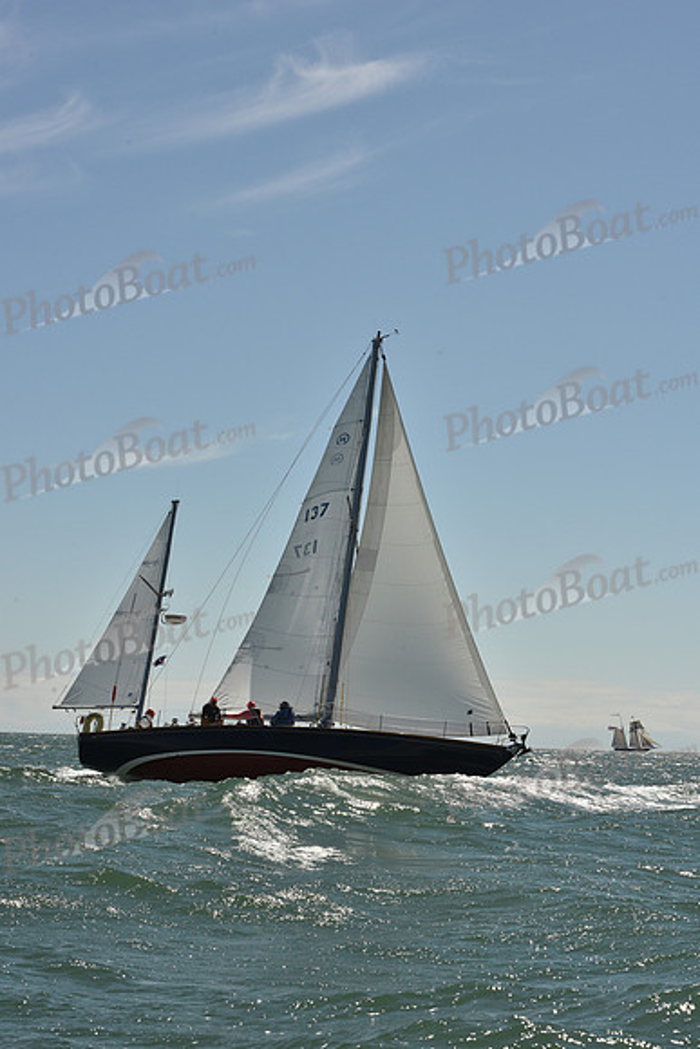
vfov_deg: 28.8
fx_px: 2040
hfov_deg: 19.5
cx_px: 350
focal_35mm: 70
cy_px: 524
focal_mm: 70
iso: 320
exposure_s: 1/800
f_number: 14
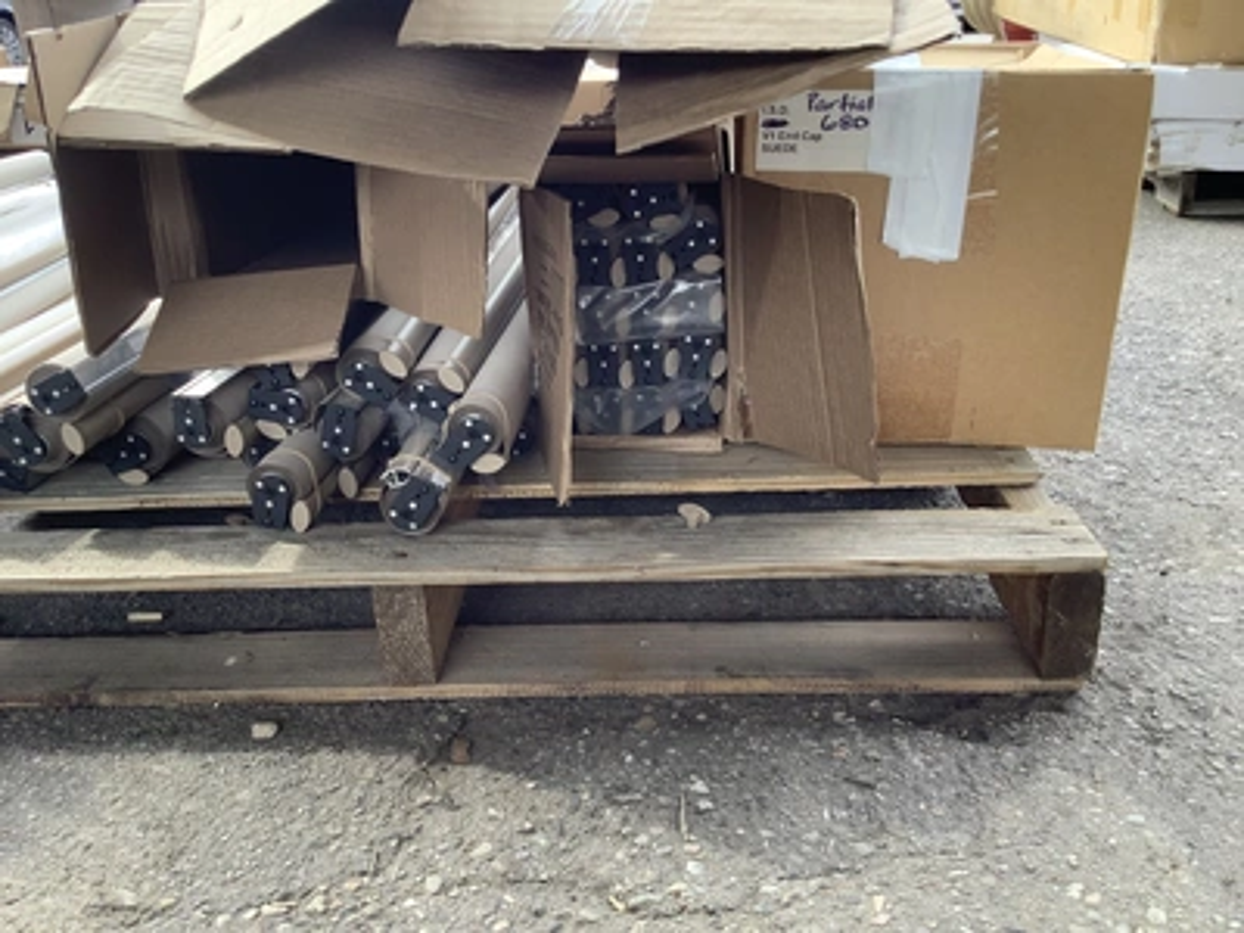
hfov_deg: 58.4
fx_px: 1114
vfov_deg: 45.4
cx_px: 622
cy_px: 466
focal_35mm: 31
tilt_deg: -21.7
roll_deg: +2.8
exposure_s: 1/120
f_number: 2.4
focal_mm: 3.3
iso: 50
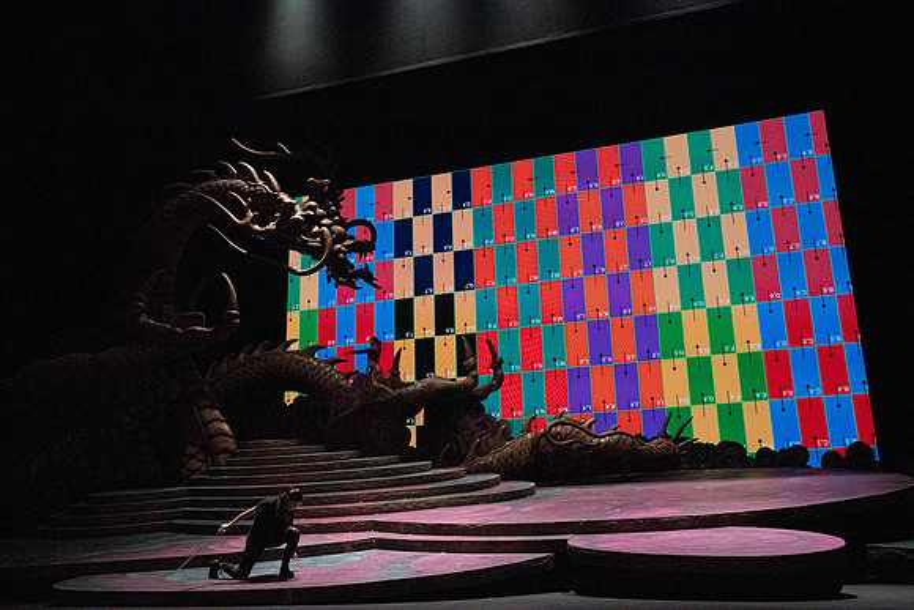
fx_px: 838
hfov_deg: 57.2
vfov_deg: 40.0
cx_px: 457
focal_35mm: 33
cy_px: 305
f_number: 9
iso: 25600
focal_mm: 33
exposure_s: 1/400
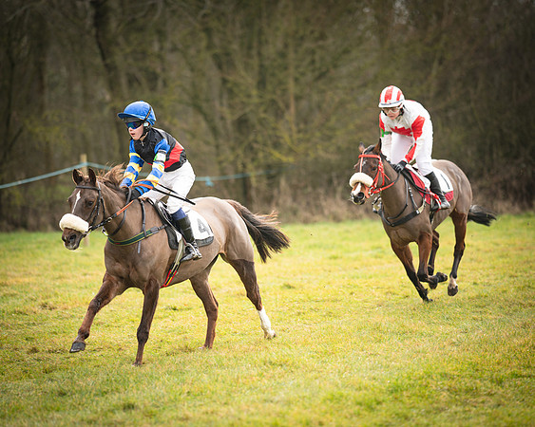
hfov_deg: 12.2
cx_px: 284
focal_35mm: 158
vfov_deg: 9.8
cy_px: 221
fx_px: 2502
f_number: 1.8
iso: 160
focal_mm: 135
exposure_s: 1/1000
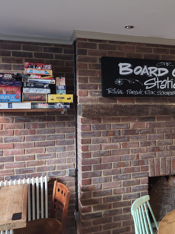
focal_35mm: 35
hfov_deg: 40.2
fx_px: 236
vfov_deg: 52.6
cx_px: 116
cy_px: 117
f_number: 1.8
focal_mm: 5.4
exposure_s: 1/25
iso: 125
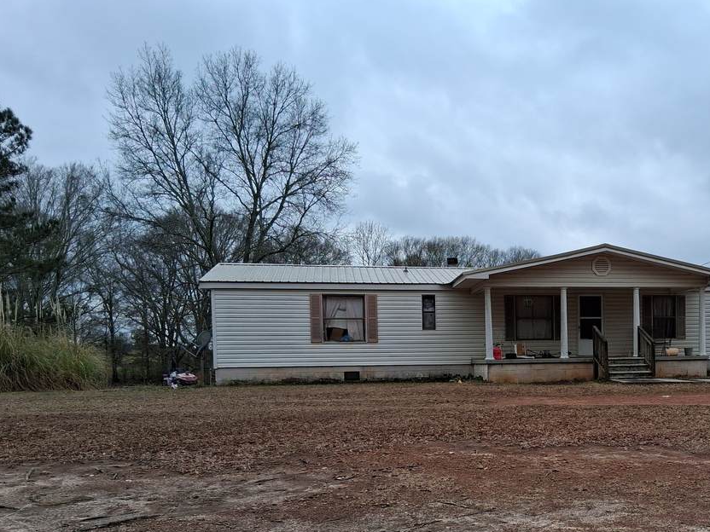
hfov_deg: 45.0
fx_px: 820
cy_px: 378
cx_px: 544
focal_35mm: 40
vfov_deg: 35.4
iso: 25
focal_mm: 3.98
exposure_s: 1/265
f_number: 1.8
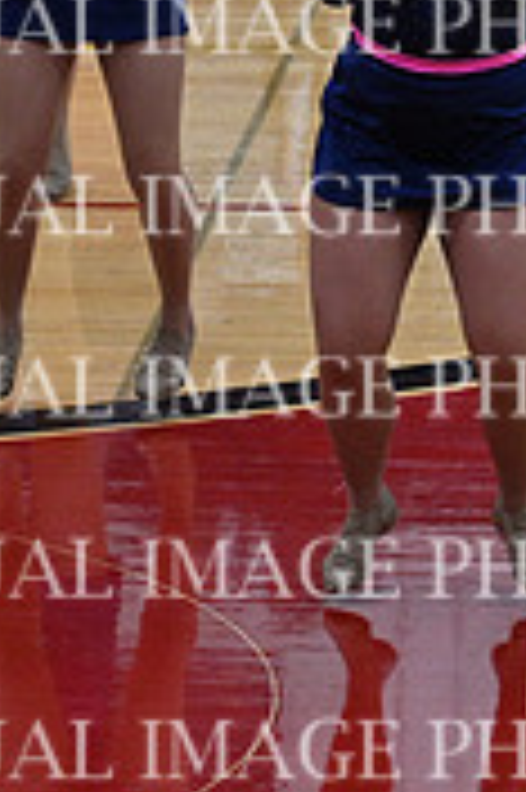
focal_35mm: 461
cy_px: 115
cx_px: 405
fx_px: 10123
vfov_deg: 4.5
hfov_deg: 3.0
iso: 4000
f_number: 4
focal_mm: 140
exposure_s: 1/400
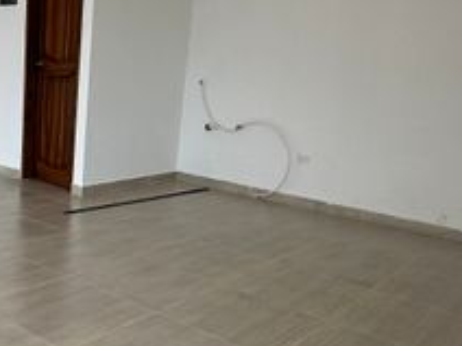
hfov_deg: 41.1
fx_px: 587
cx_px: 93
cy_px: 226
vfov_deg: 32.6
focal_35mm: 44
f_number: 2.2
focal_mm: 2.22
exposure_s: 1/238
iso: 40
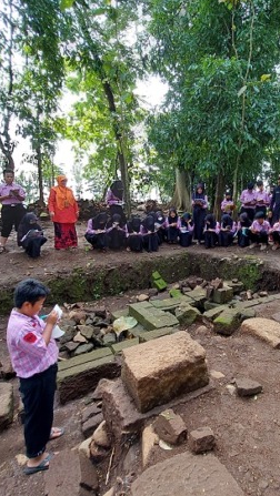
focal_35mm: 19
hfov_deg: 55.9
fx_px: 250
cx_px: 206
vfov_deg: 89.5
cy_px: 247
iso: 40
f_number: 2.2
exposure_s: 1/152
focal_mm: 1.74
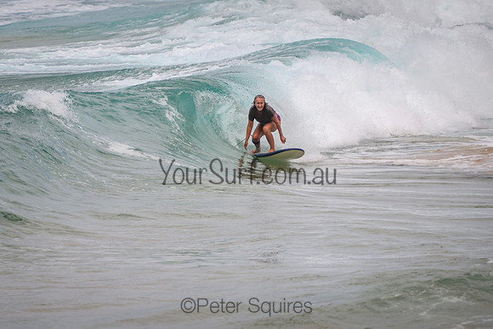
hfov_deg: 3.8
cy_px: 156
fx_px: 7524
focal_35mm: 549
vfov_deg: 2.5
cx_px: 204
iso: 180
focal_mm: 400
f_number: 5.6
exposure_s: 1/2000
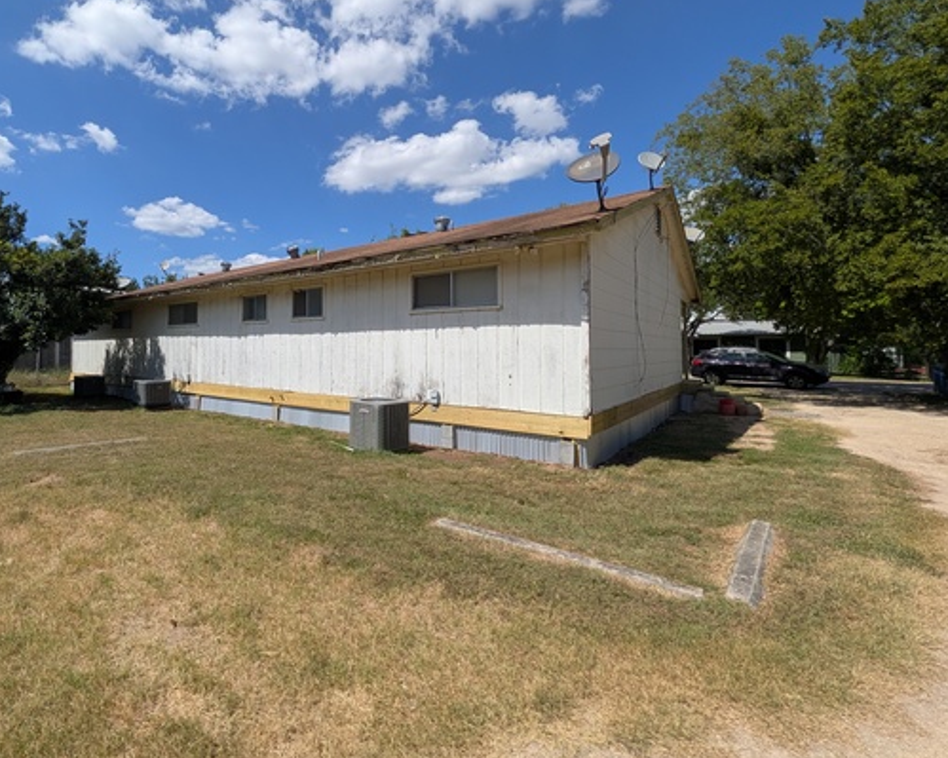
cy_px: 342
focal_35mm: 15
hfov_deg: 94.5
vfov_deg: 83.8
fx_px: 421
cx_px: 346
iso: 46
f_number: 1.7
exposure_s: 1/4505
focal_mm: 2.02
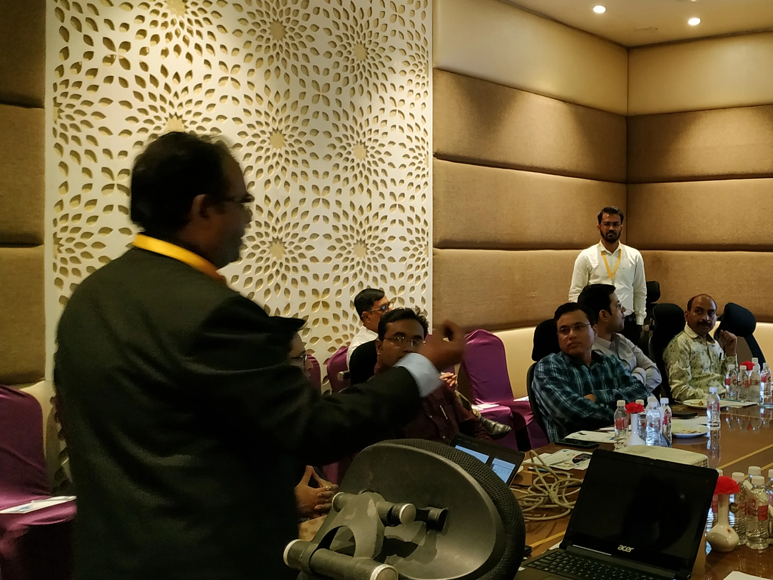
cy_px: 267
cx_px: 611
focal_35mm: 38
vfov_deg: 37.7
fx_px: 849
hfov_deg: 46.6
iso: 320
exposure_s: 1/25
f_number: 1.9
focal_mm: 3.94
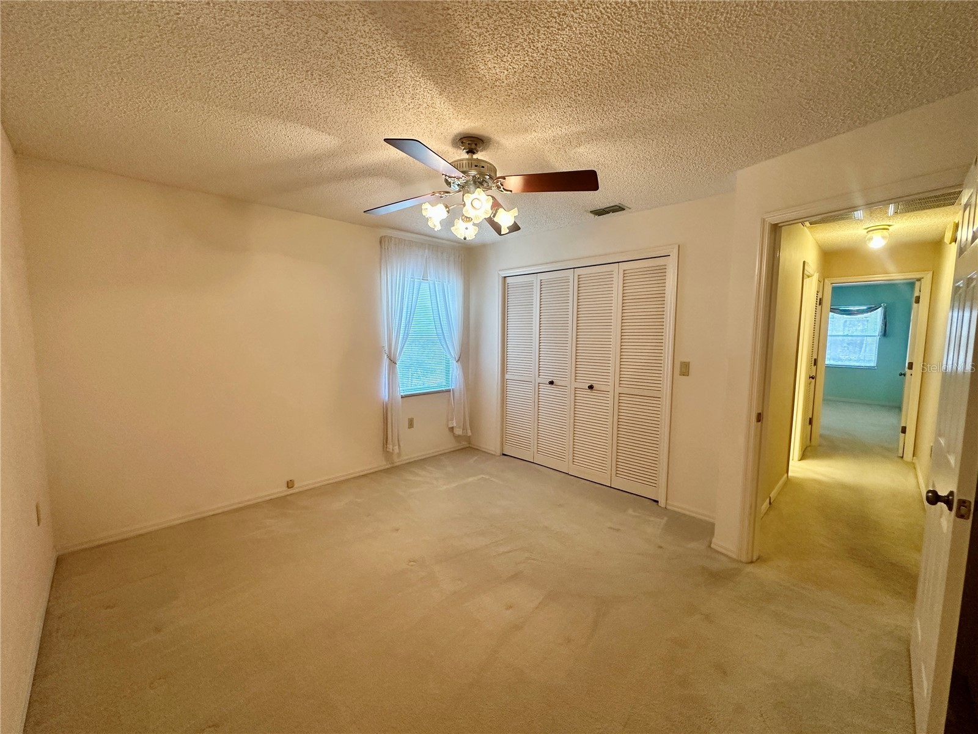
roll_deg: -0.9
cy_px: 367
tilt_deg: -5.1
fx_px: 396
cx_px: 489
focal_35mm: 14
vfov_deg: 85.7
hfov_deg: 102.1
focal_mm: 2.22
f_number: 2.2
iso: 250
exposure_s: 1/60
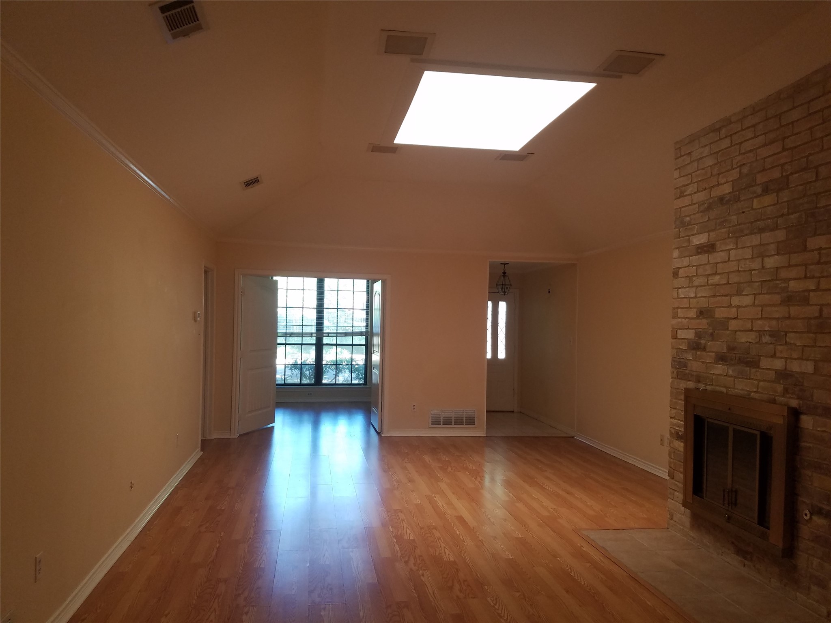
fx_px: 624
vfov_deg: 53.1
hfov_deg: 67.3
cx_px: 416
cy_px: 312
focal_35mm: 26
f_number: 1.7
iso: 100
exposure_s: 1/60
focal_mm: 4.2
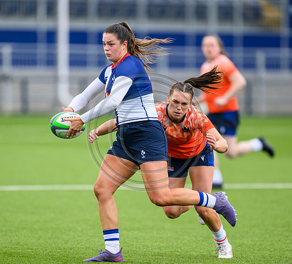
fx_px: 4491
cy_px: 132
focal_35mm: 493
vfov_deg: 3.4
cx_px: 161
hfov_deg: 3.7
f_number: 2.8
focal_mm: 400
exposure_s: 1/1600
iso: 800
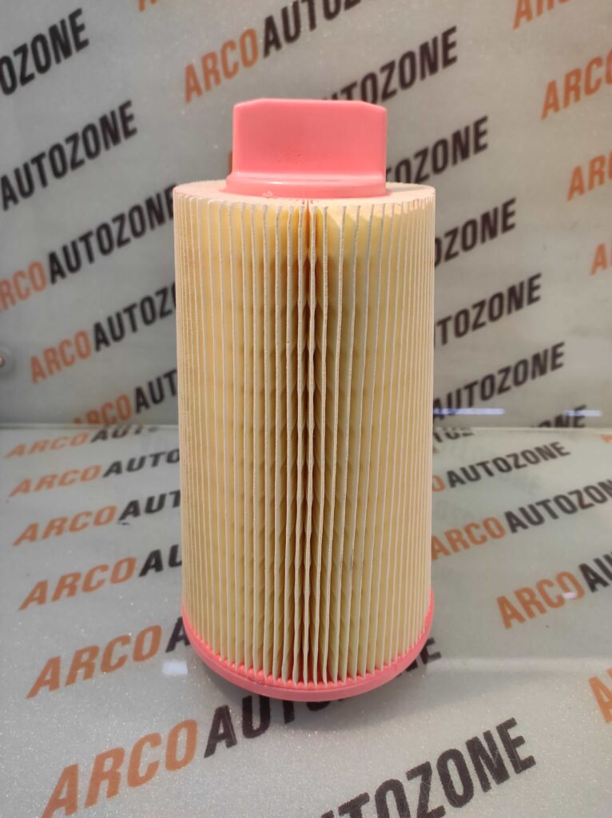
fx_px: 401
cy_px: 409
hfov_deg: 74.6
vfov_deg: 91.1
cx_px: 306
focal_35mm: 17
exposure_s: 1/33
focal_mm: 4.74
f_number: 1.79
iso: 98
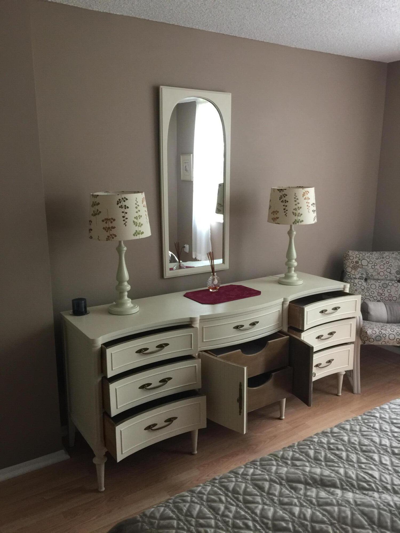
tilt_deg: -11.7
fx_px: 447
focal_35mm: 29
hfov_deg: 48.2
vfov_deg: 61.7
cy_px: 266
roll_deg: +1.2
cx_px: 200
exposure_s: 1/15
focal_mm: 4.15
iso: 125
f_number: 2.2
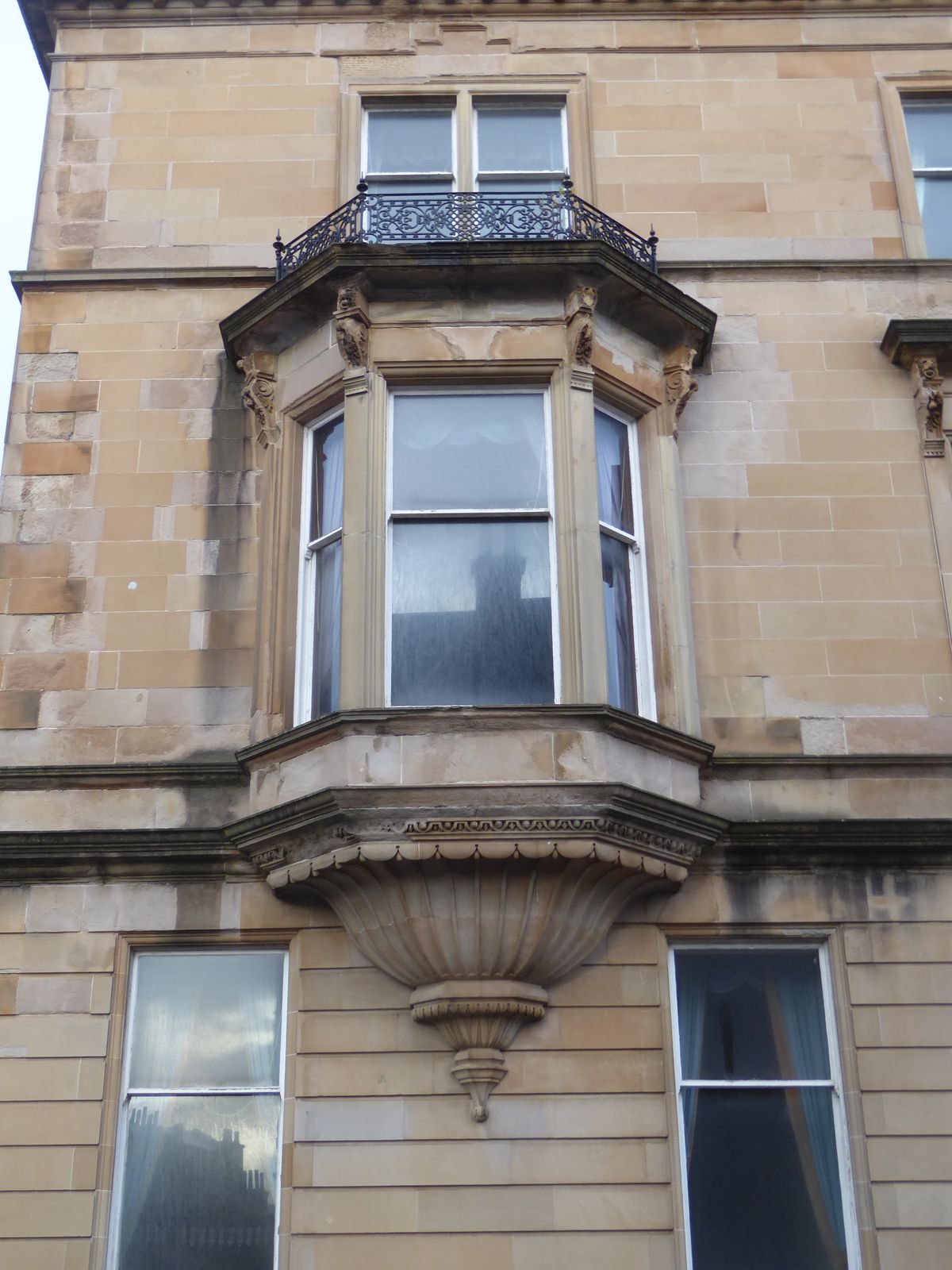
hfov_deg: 31.5
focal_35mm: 46
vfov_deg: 41.2
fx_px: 1687
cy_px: 635
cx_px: 476
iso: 200
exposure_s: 1/60
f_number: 3.9
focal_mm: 7.8
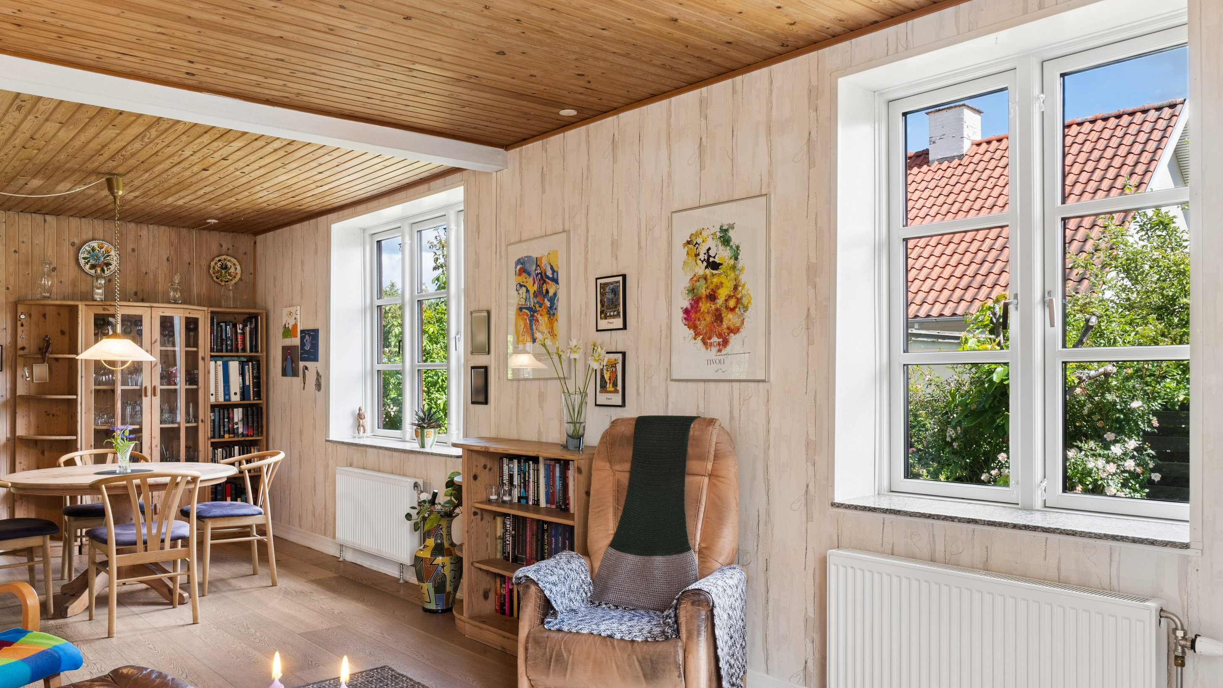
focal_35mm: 28
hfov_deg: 67.4
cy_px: 363
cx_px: 616
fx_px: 917
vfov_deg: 41.1
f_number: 8
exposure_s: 1/30
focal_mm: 17.5
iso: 200
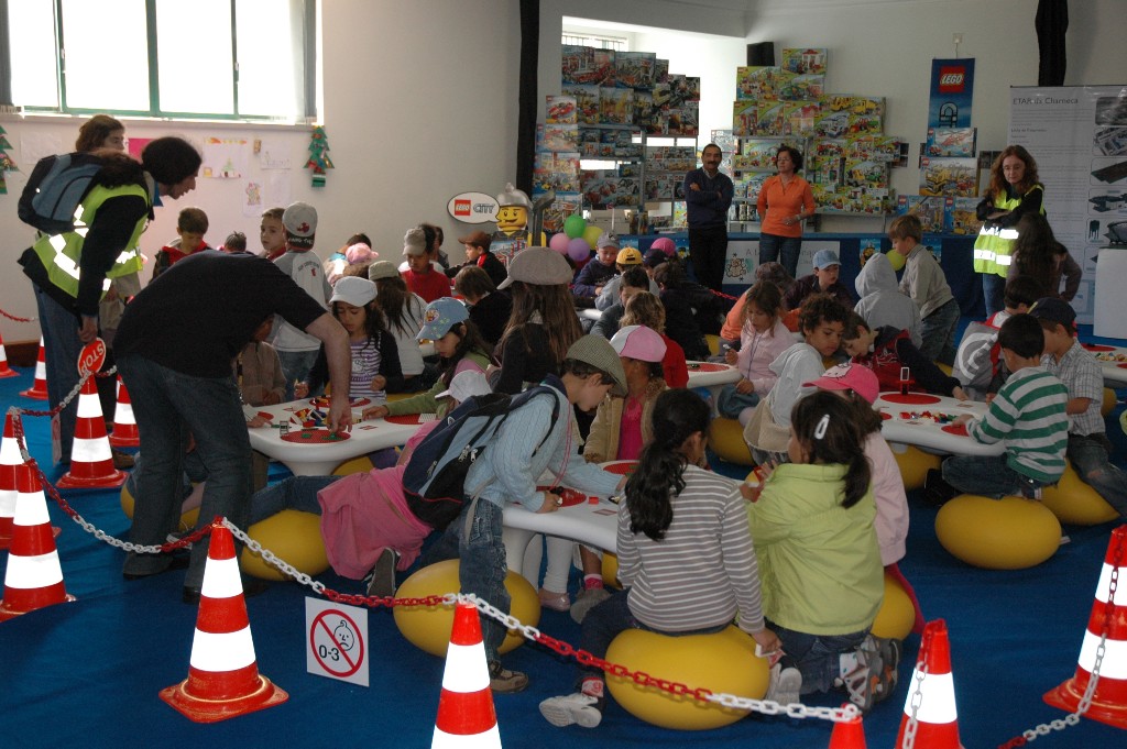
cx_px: 564
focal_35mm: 46
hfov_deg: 42.4
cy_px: 374
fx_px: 1455
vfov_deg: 28.9
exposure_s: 1/60
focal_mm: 31
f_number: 4
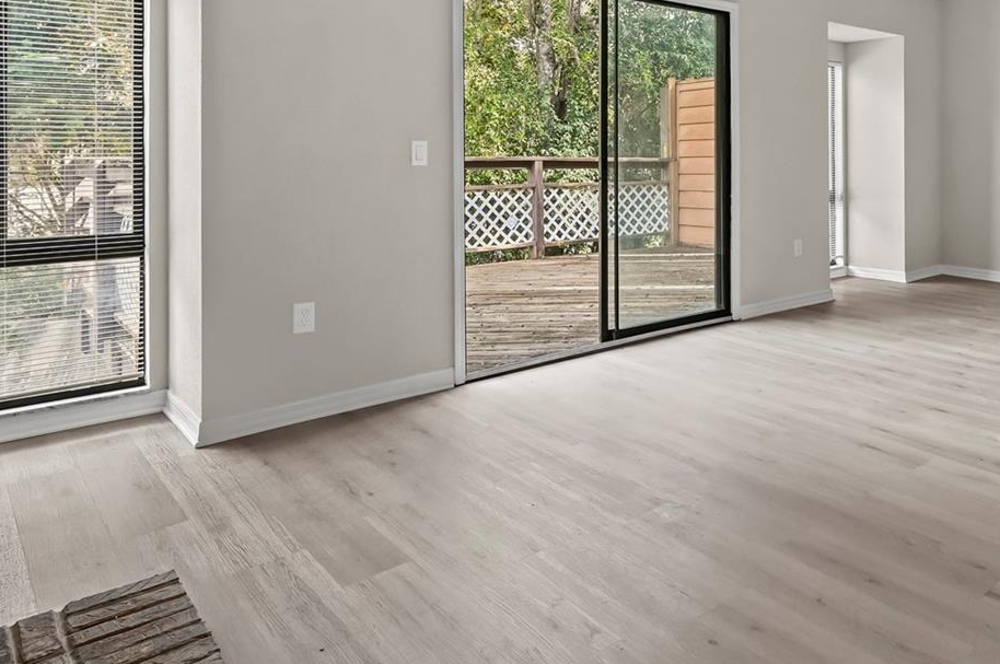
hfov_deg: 61.4
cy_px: 171
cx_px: 766
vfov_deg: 44.8
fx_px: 777
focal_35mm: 28
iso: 400
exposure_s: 1/5
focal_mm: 16
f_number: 8
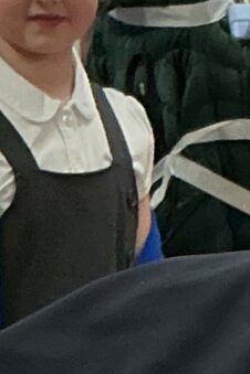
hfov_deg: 5.9
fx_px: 2375
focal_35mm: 228
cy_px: 951
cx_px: 531
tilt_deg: -27.4
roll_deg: -1.8
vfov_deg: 8.2
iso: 125
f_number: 1.8
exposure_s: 1/60
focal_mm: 3
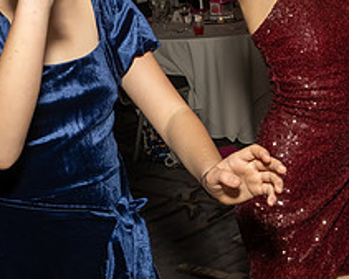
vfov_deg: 19.8
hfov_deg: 25.0
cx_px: 270
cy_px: 2
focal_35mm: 75
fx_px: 775
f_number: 7.1
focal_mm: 17
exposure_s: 1/250
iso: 800
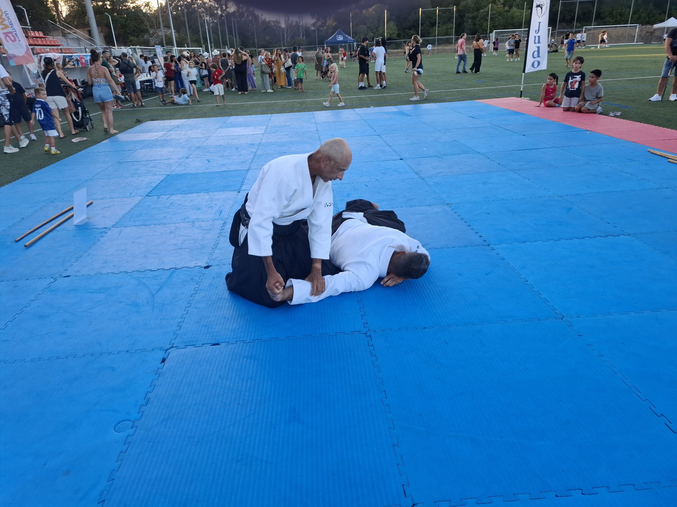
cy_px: 254
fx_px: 450
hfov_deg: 73.9
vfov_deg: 58.9
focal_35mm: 23
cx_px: 338
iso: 50
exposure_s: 1/179
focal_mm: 5.54
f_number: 1.8
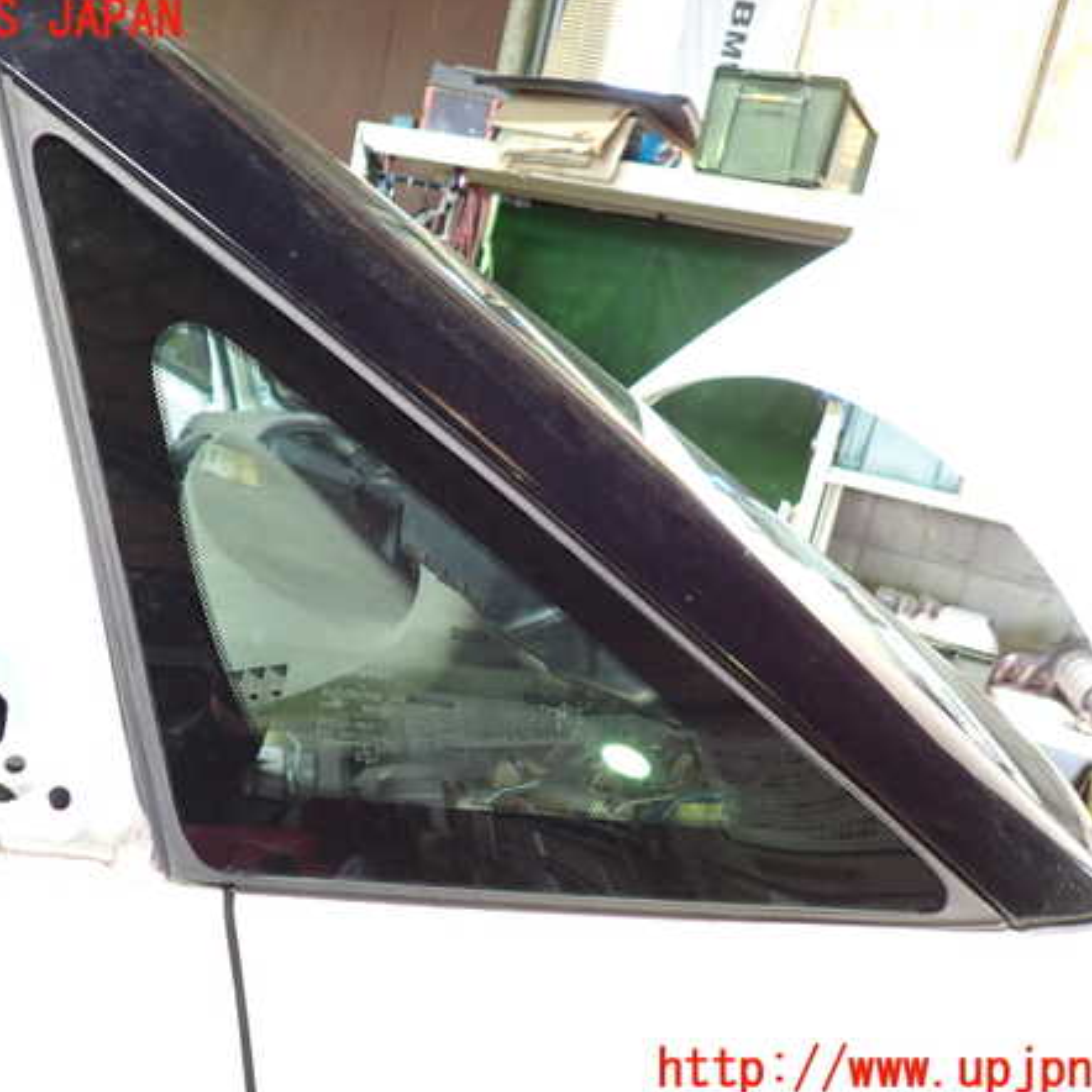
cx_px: 474
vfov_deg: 54.0
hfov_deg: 53.9
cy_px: 546
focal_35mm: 30
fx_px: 1071
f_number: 2
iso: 250
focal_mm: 4.5
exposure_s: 1/30
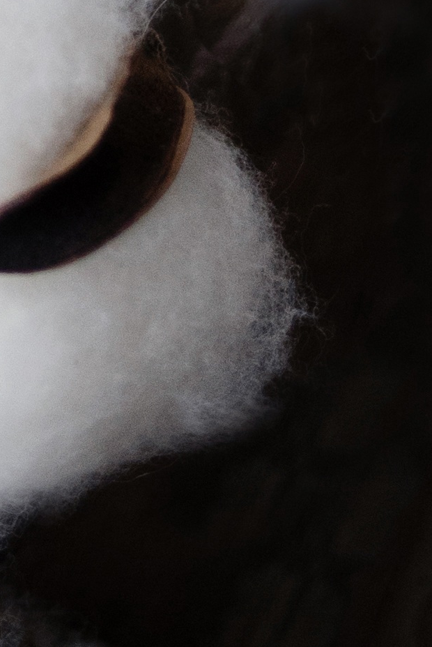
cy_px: -1231
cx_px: 849
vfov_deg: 5.9
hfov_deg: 4.2
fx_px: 5823
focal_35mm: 324
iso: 800
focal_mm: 50
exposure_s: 1/2500
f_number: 1.4
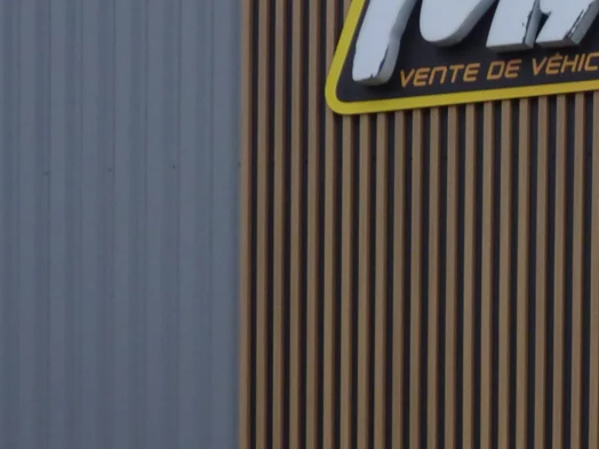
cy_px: 611
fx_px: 1713
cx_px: 770
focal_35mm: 99
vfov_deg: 14.2
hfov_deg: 18.5
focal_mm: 4.8
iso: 160
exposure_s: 1/30
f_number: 2.8
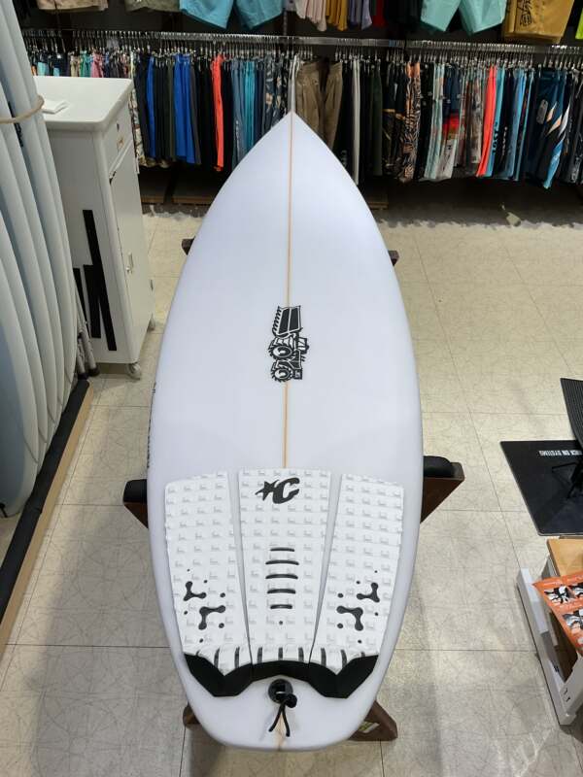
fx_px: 651
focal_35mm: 29
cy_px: 388
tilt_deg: -40.5
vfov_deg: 61.7
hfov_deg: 48.2
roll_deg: -0.9
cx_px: 292
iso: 25
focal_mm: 3
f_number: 1.8
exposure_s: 1/120
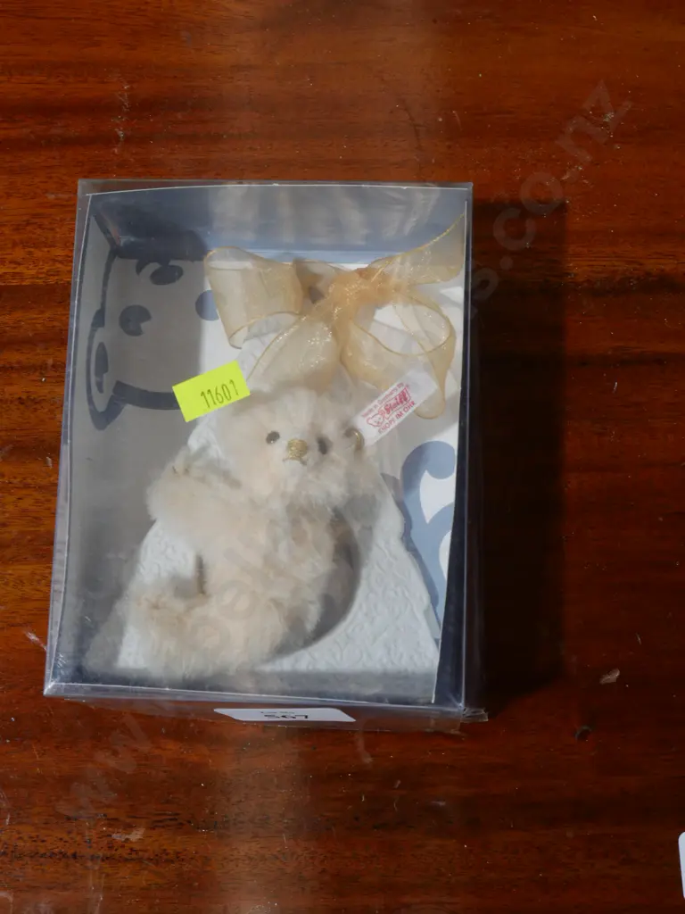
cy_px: 457
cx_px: 342
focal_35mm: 50
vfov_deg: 38.2
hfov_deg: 29.1
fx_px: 1319
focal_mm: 25
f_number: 8
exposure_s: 1/60
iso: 1000
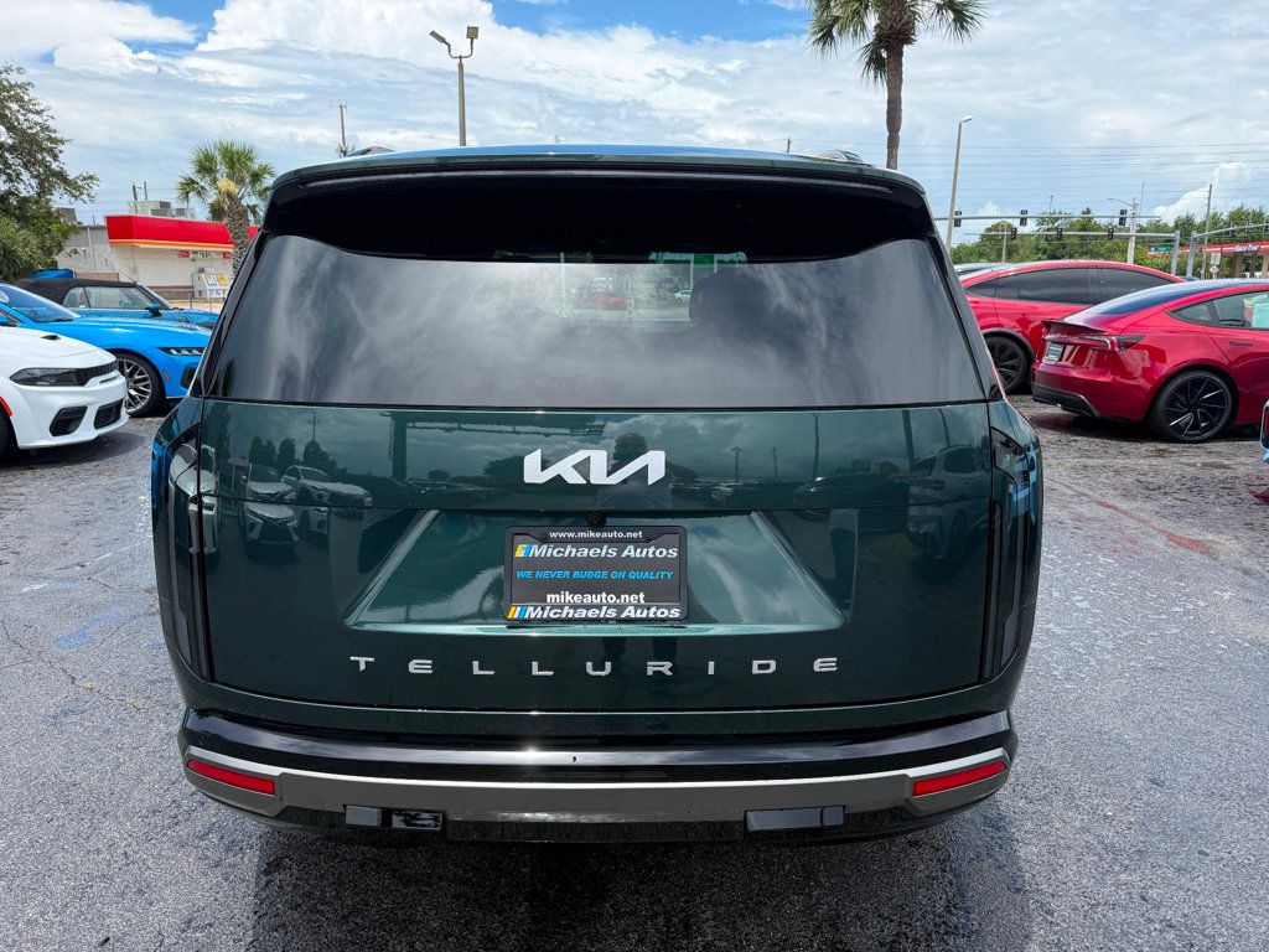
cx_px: 634
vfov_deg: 56.8
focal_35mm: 24
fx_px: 880
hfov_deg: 71.6
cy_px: 476
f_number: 1.78
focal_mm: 6.76
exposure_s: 1/3279
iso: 100
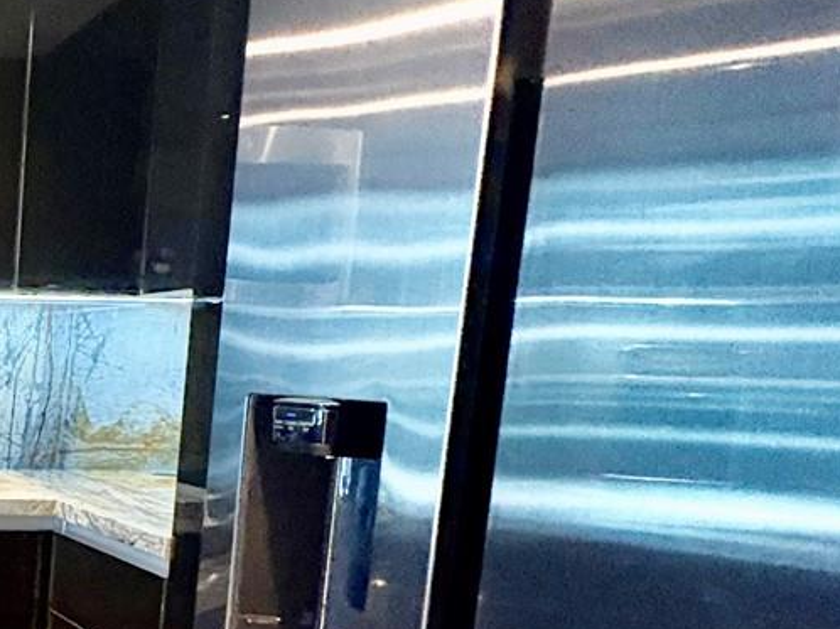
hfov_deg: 29.6
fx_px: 1091
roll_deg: -0.6
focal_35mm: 45
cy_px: 503
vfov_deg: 31.3
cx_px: -354
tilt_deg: -8.6
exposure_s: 1/39
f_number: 2.2
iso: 800
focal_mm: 2.22
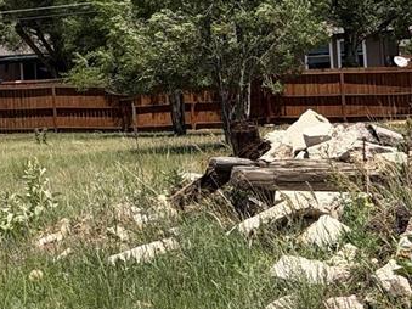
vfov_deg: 10.2
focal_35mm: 145
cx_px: -187
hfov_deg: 13.0
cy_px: 74
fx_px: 1725
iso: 64
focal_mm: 6.76
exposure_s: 1/4329
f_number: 1.78
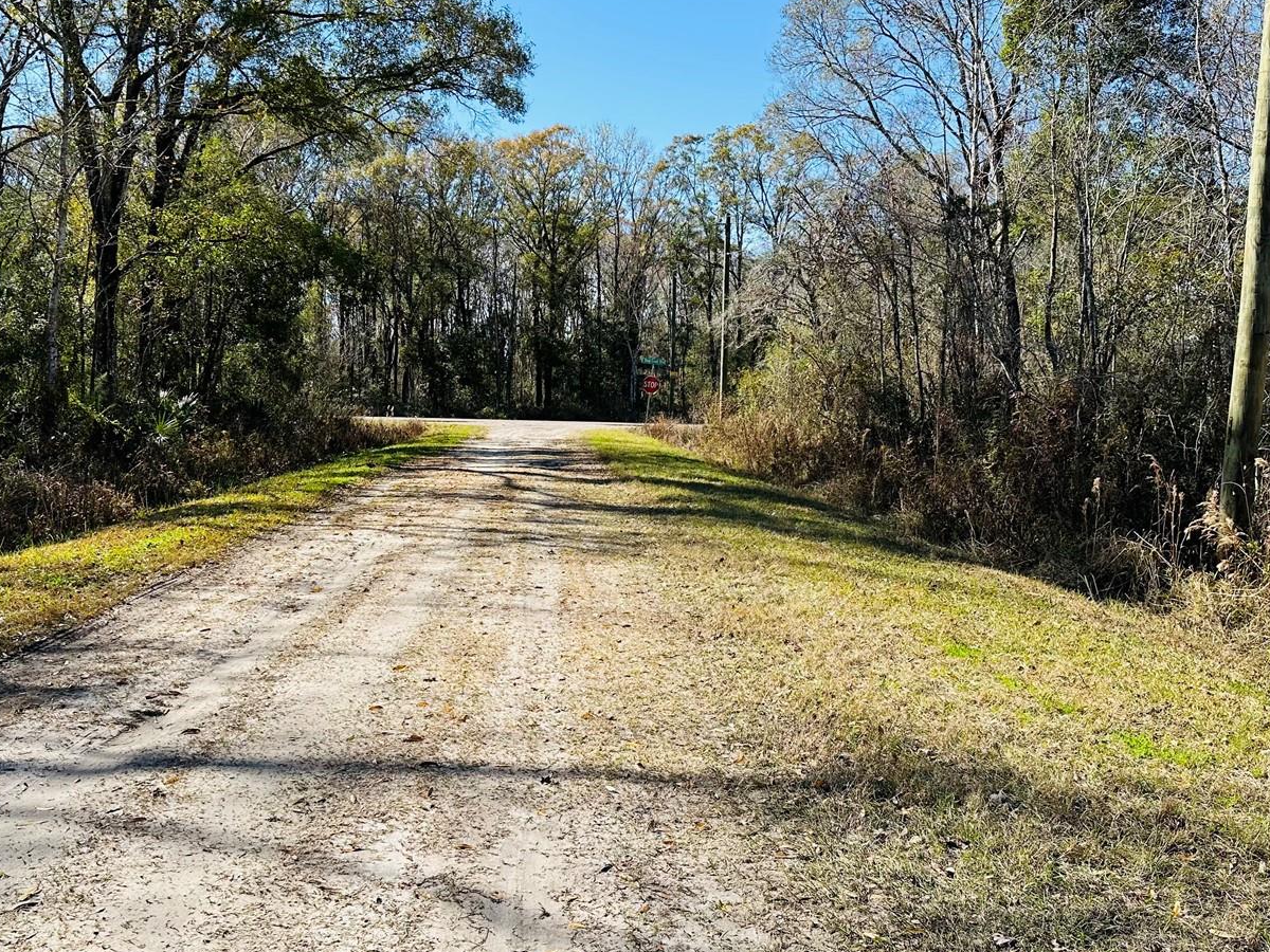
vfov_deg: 44.2
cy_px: 468
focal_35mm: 32
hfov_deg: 56.8
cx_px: 602
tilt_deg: -3.3
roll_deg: -0.7
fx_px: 1174
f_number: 1.78
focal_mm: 6.86
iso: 80
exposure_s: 1/2410
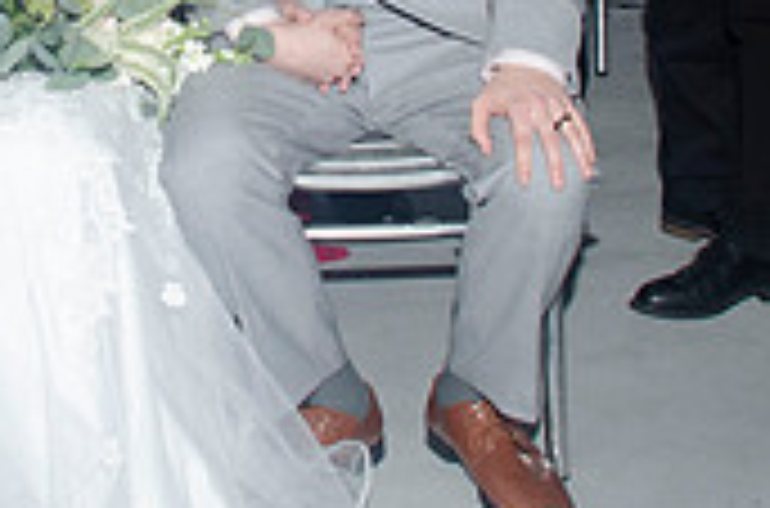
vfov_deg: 13.1
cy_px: -204
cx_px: 191
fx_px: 2112
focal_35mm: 99
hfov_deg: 20.5
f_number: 5.6
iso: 400
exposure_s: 1/60
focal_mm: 18
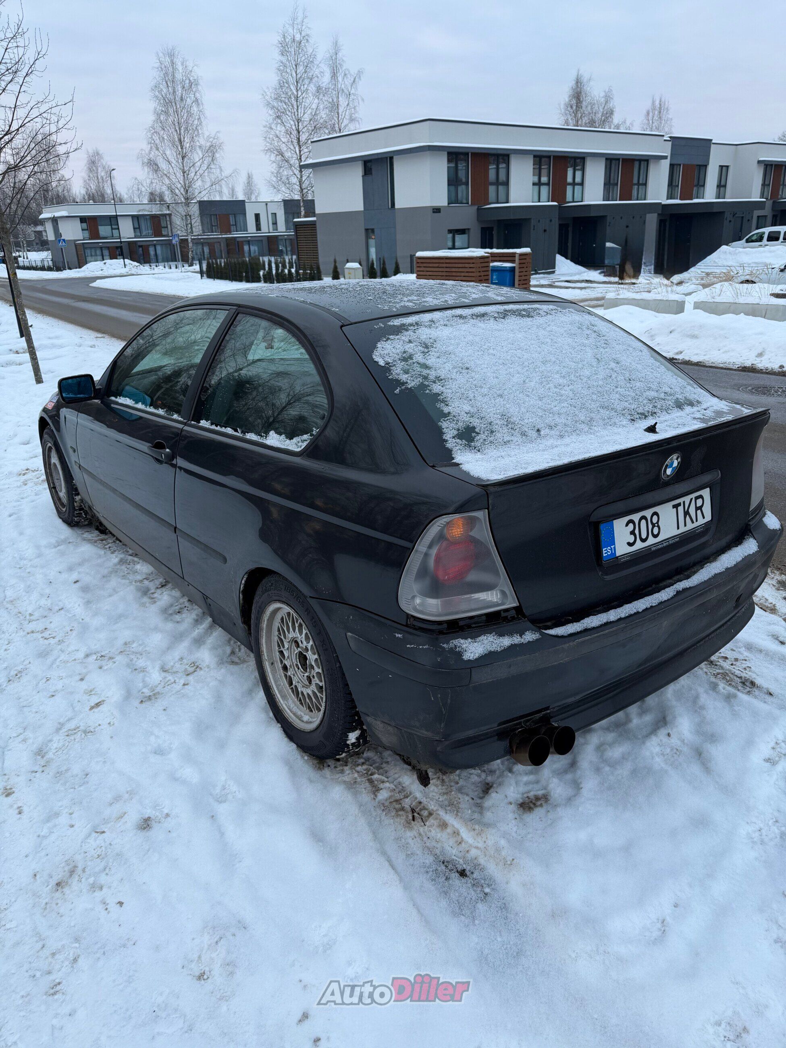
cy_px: 524
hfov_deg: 56.8
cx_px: 393
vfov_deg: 71.6
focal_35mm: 24
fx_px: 727
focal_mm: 6.76
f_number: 1.78
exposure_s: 1/121
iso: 50
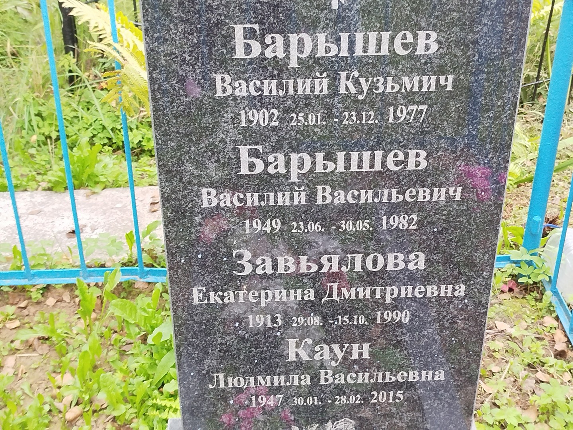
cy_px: 215
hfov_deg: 39.7
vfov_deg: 30.3
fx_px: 795
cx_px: 286
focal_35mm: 48
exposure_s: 1/33
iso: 400
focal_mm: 5.31
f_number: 1.7
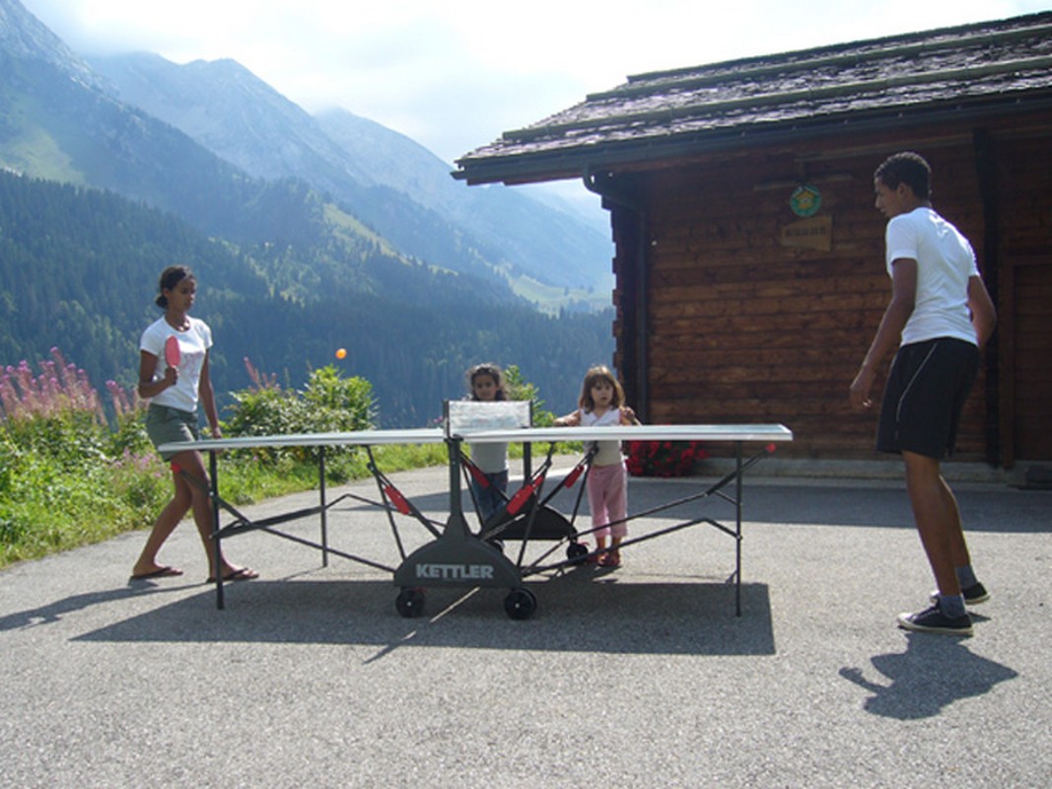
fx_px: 1064
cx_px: 526
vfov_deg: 40.7
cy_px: 394
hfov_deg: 52.6
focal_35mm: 35
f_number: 5.6
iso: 80
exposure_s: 1/200
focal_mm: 5.8
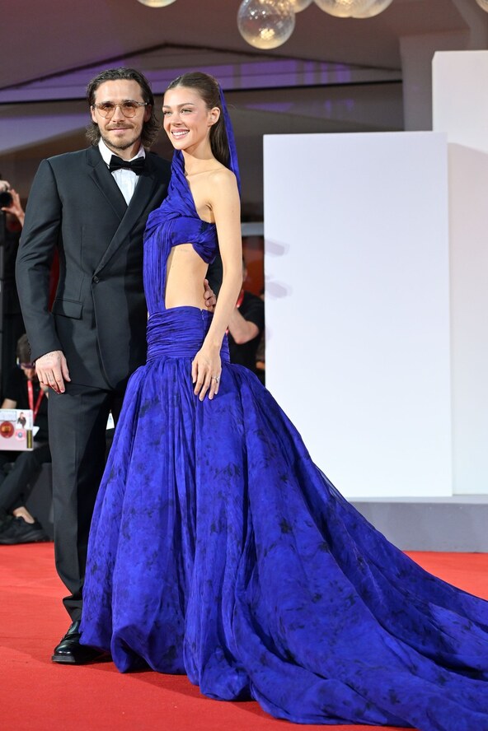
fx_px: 1423
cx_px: 244
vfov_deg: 28.8
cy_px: 366
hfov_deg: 19.5
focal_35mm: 70
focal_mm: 70
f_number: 4
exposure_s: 1/400
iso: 1250
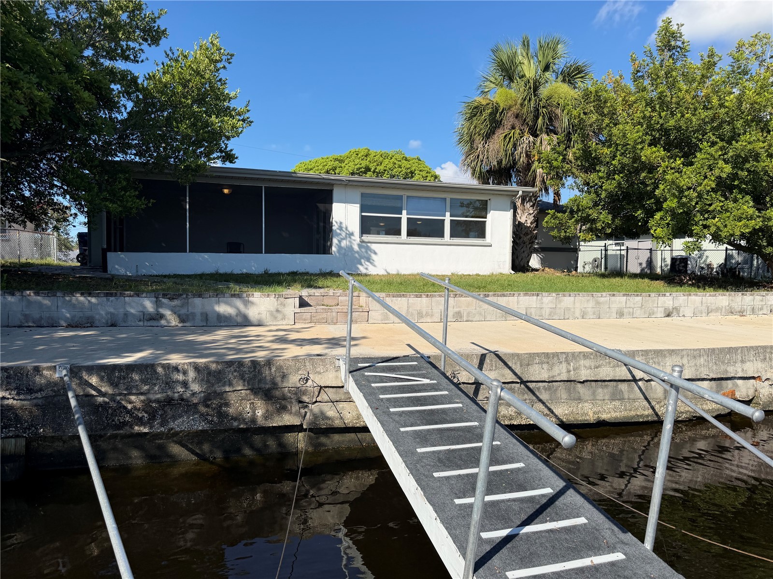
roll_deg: -0.8
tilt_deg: -3.7
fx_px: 536
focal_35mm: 24
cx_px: 386
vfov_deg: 56.8
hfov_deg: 71.6
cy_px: 290
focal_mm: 6.76
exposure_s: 1/4405
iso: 80
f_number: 1.78
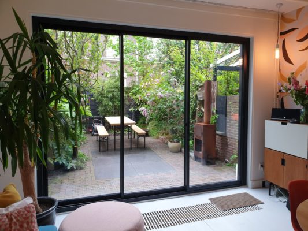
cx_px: 154
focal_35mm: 26
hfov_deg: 67.3
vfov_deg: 53.1
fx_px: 231
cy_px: 116
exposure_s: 1/50
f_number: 2.4
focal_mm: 4.3
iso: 100
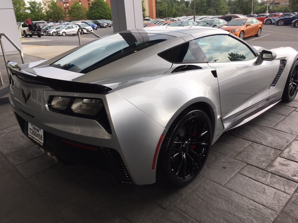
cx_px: 149
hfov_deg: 61.7
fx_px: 250
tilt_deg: -17.7
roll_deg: +4.6
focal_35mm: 29
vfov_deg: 48.2
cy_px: 112
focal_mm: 4.15
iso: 25
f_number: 2.2
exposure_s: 1/368
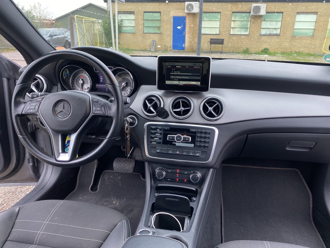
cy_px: 124
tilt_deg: -19.8
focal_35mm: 26
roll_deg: -1.4
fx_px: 248
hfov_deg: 67.3
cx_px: 165
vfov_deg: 53.1
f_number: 1.8
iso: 80
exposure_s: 1/121
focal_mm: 4.25
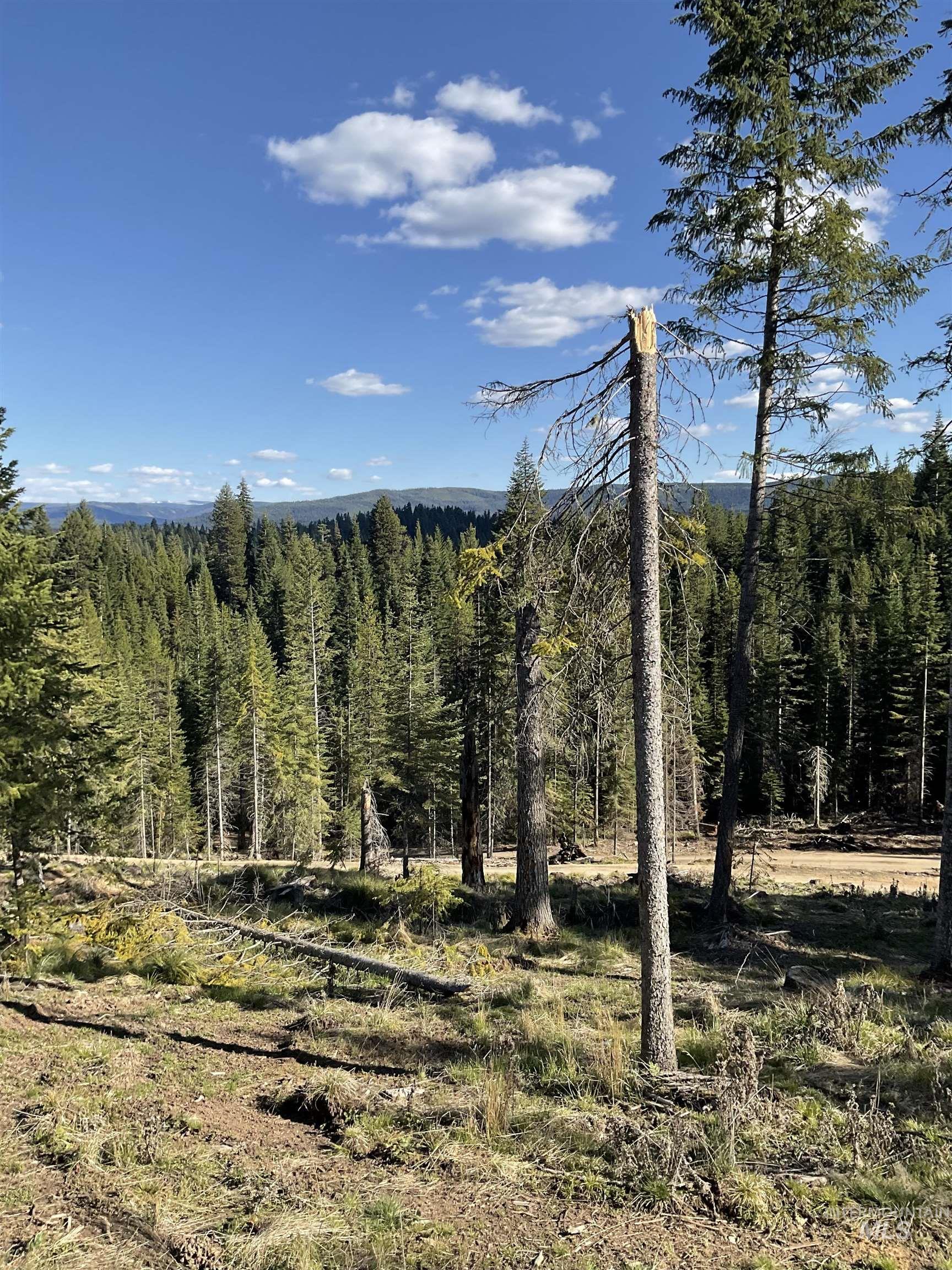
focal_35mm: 29
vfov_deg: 61.7
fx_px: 1063
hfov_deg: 48.2
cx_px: 476
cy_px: 635
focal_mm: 3
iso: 16
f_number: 1.8
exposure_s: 1/1412
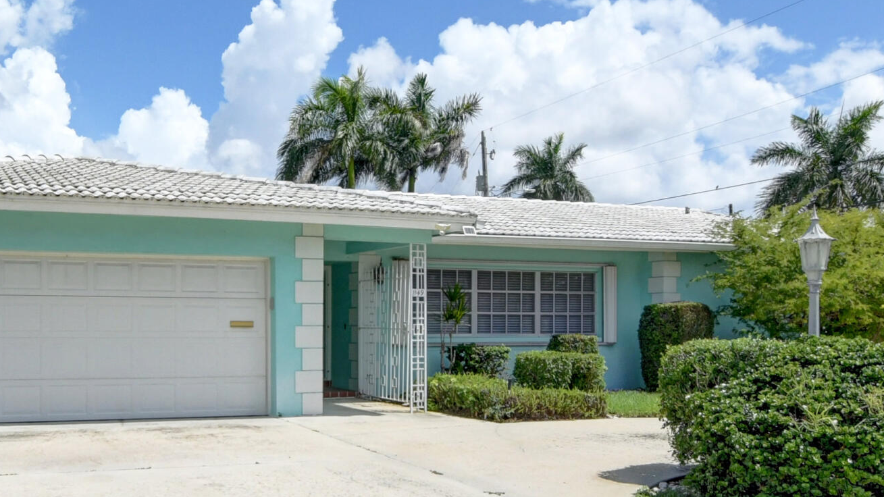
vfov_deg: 32.6
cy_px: 324
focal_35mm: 36
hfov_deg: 54.0
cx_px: 281
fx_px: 844
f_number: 8
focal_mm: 10
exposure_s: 1/8000
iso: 1000
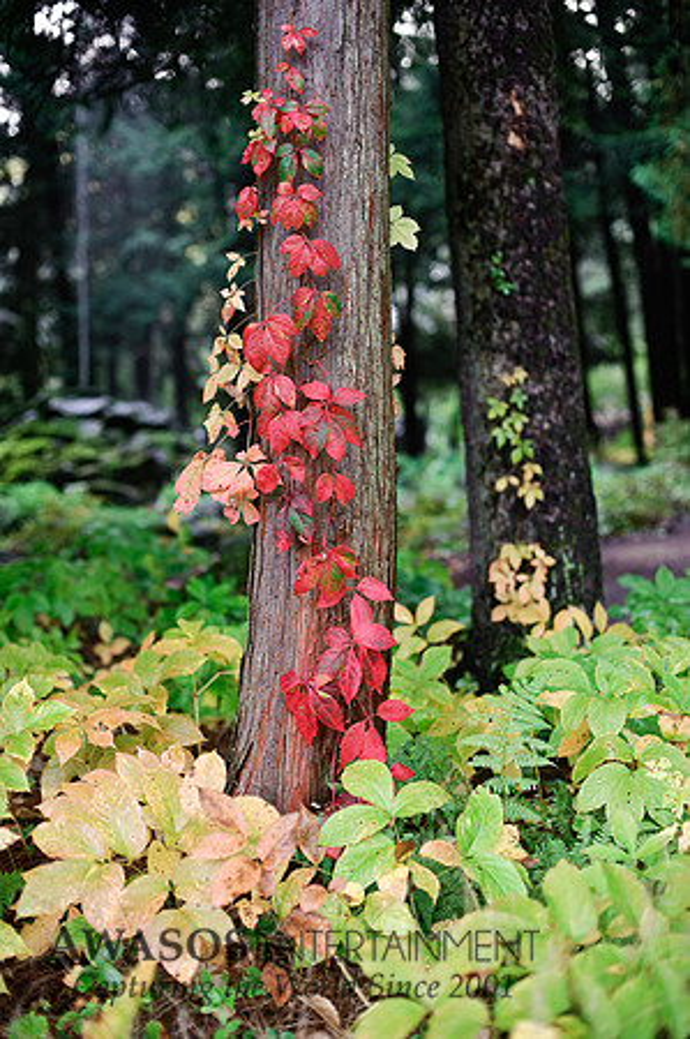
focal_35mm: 50
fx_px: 1441
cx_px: 345
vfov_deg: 39.6
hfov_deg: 26.9
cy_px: 520
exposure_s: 1/400
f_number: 2
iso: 800
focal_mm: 50
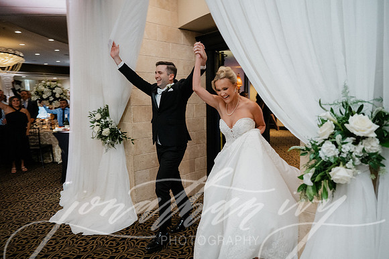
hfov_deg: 73.7
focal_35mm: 24
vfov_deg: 53.2
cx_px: 194
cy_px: 130
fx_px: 259
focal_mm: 24
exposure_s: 1/160
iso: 2500
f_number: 2.8
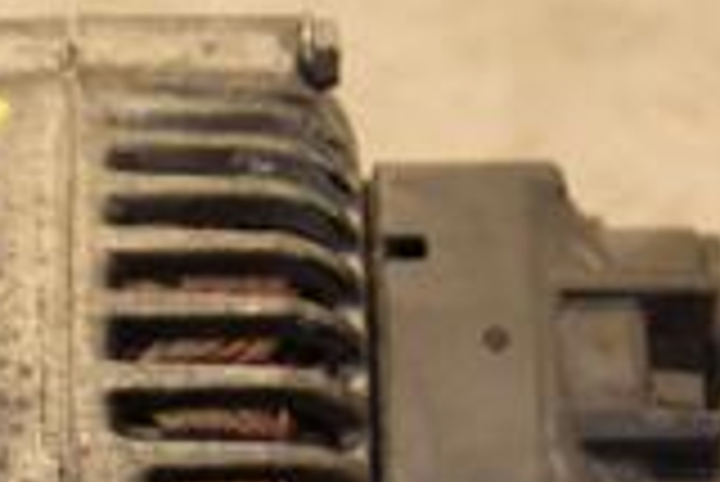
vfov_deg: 3.3
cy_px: 793
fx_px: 8425
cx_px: -81
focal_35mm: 421
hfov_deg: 4.9
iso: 800
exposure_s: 1/125
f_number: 5.3
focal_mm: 75
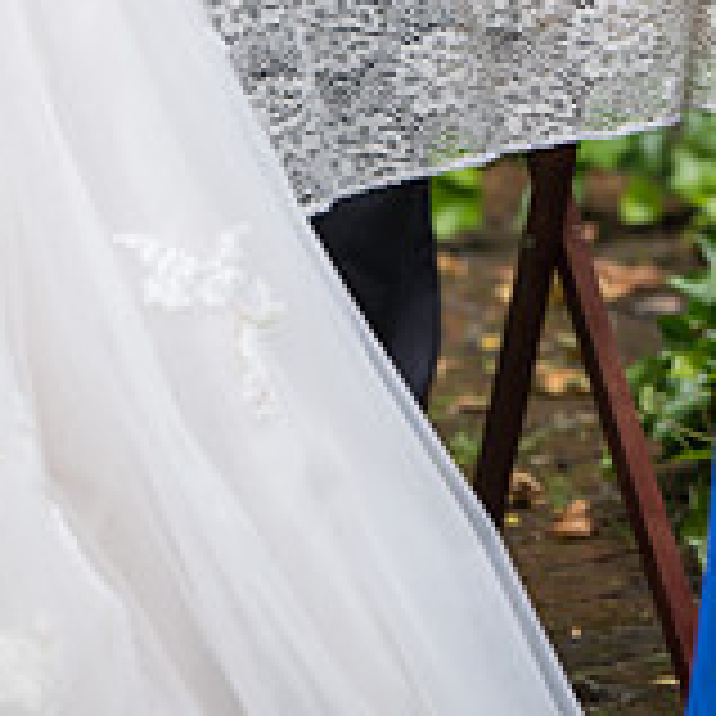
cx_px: 536
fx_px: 11256
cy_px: -180
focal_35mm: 481
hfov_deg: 3.6
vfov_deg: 3.6
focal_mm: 200
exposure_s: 1/400
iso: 500
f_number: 4
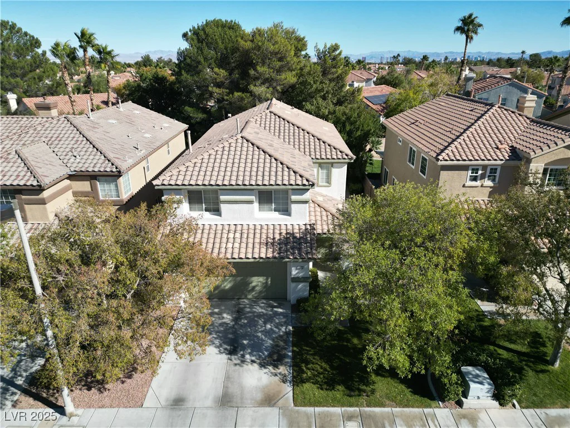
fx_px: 395
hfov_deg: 71.6
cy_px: 214
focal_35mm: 24
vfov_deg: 56.8
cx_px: 285
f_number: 1.7
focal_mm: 6.72
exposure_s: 1/3200
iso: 130
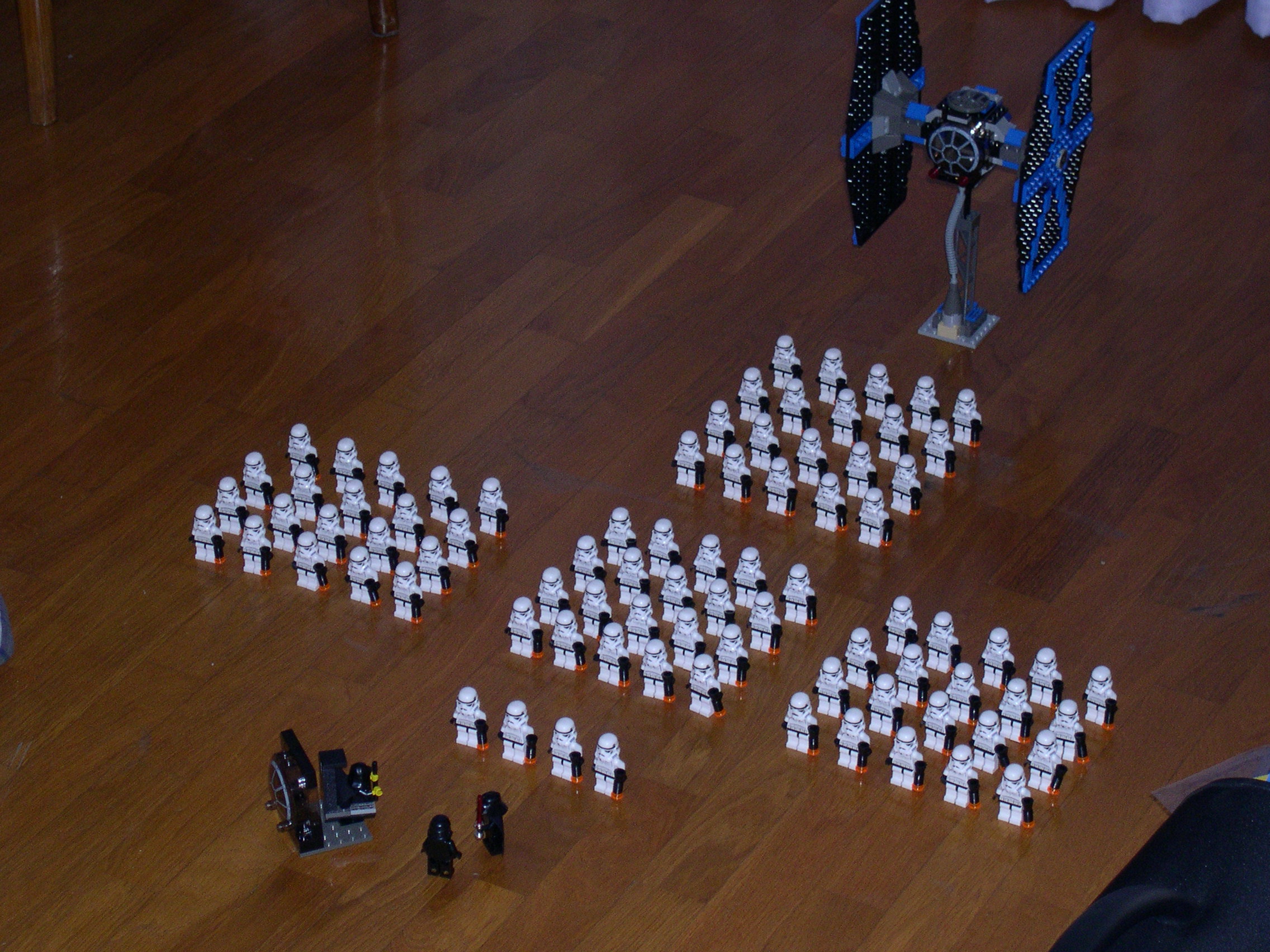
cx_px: 635
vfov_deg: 13.0
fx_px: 4182
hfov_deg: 17.3
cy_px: 476
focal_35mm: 114
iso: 321
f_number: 4.9
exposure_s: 1/60
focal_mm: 24
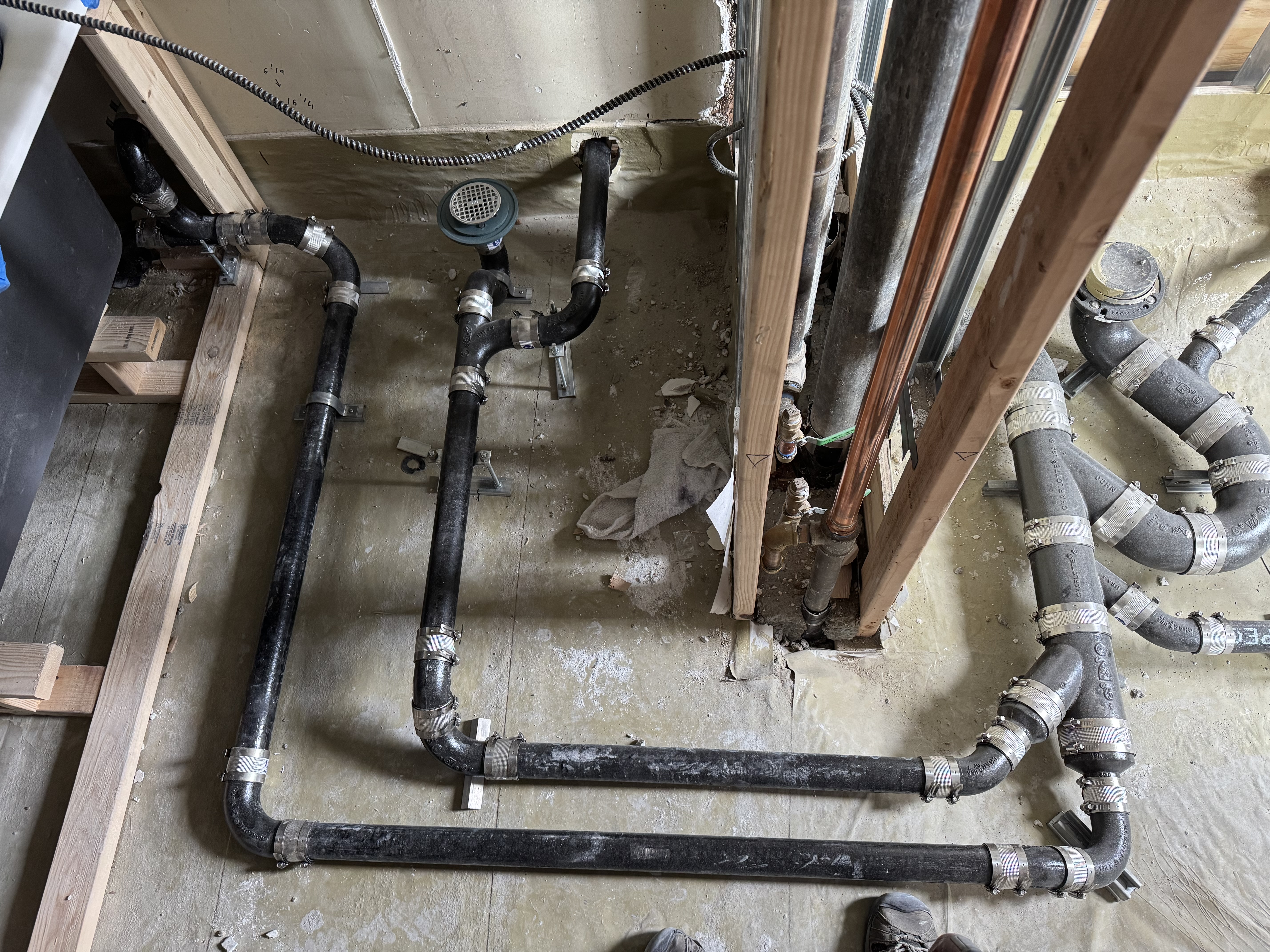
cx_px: 635
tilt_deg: -64.6
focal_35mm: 24
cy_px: 476
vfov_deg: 56.8
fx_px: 881
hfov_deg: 71.6
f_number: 1.78
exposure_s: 1/60
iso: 320
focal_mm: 6.76
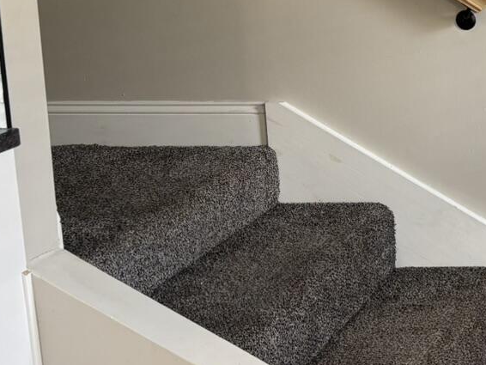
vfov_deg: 15.7
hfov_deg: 18.5
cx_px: 729
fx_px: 1320
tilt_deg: -10.6
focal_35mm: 94
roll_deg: +0.0
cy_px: 129
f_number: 1.6
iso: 80
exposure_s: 1/60
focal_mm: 5.96
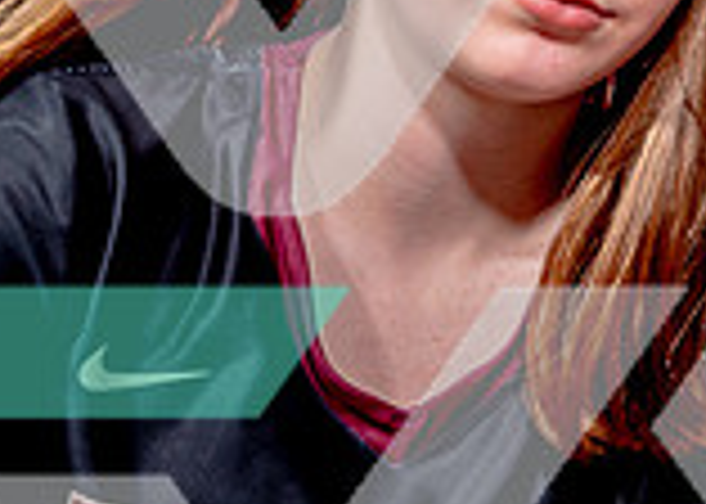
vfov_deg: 13.2
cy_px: -123
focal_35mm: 105
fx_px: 2104
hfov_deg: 16.9
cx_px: 1113
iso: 100
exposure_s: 1/125
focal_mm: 24
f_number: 8
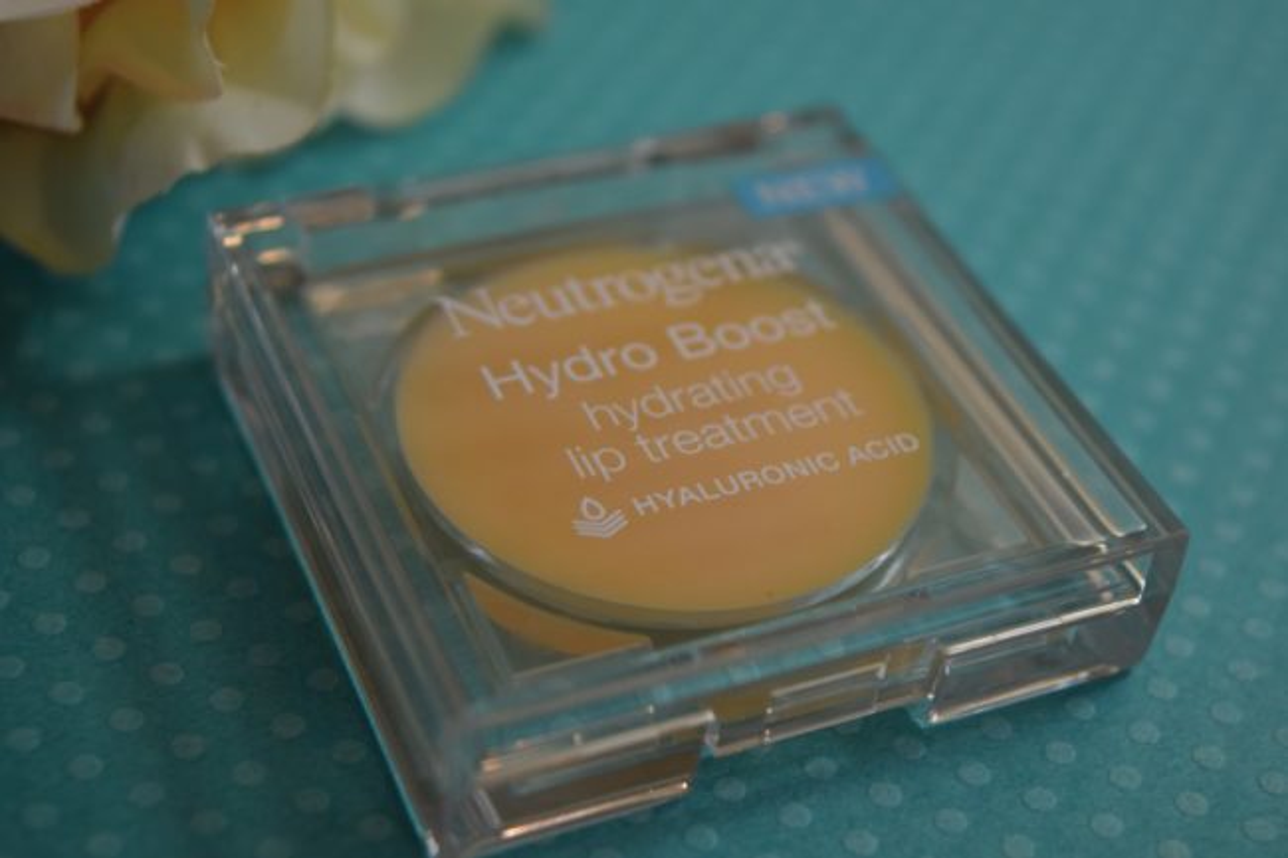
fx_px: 2468
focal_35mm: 69
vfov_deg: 19.7
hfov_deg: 29.3
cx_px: 644
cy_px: 429
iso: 1000
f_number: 5
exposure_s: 1/60
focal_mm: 46
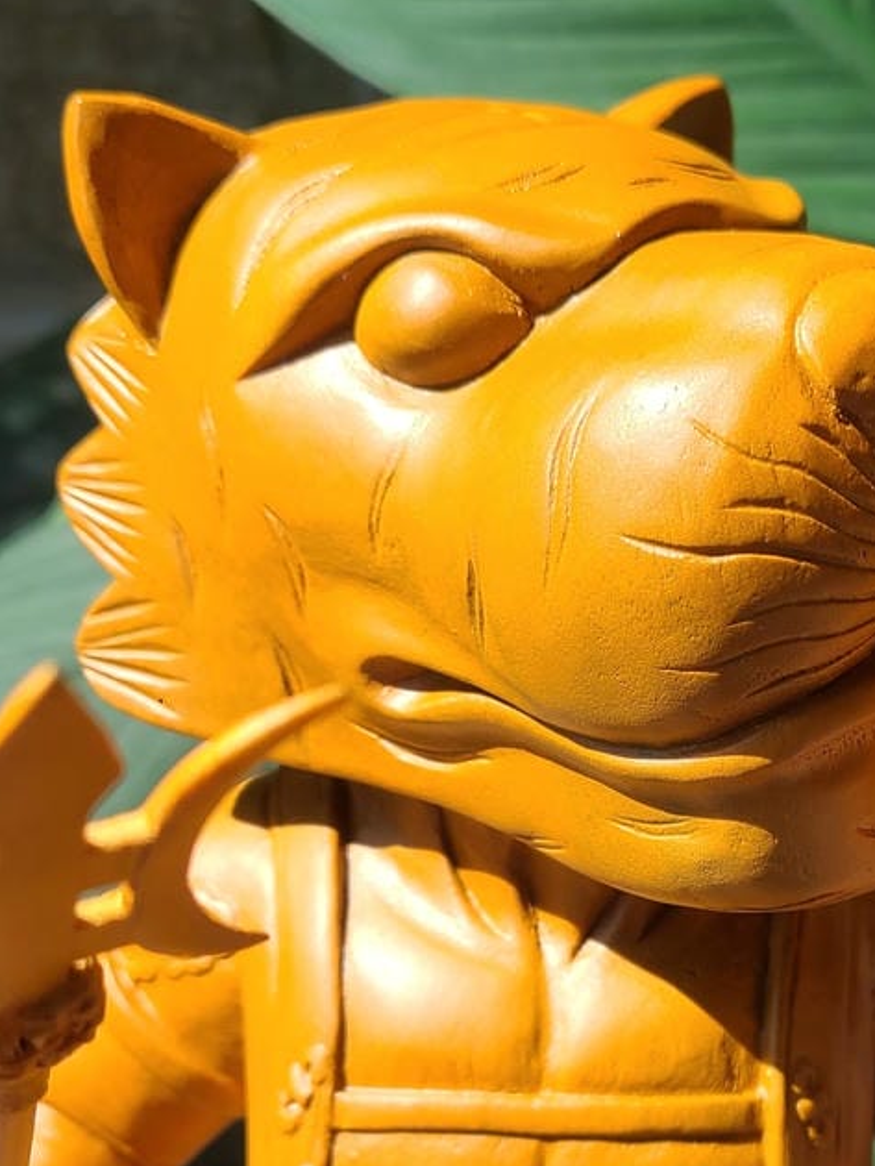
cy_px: 637
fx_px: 2223
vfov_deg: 29.4
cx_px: 723
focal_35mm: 66
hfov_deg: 21.9
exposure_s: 1/852
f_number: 1.8
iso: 40
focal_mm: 5.4
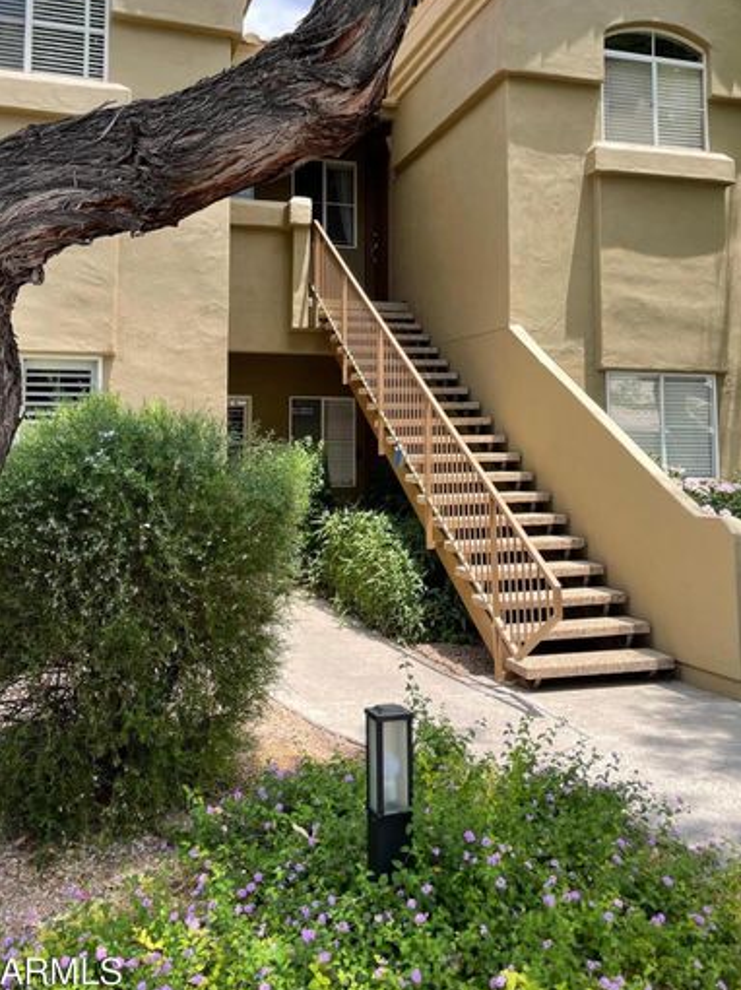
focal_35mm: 34
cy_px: 374
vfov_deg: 53.4
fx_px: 971
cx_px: 390
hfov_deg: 41.7
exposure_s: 1/1473
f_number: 1.6
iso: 32
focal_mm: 4.2
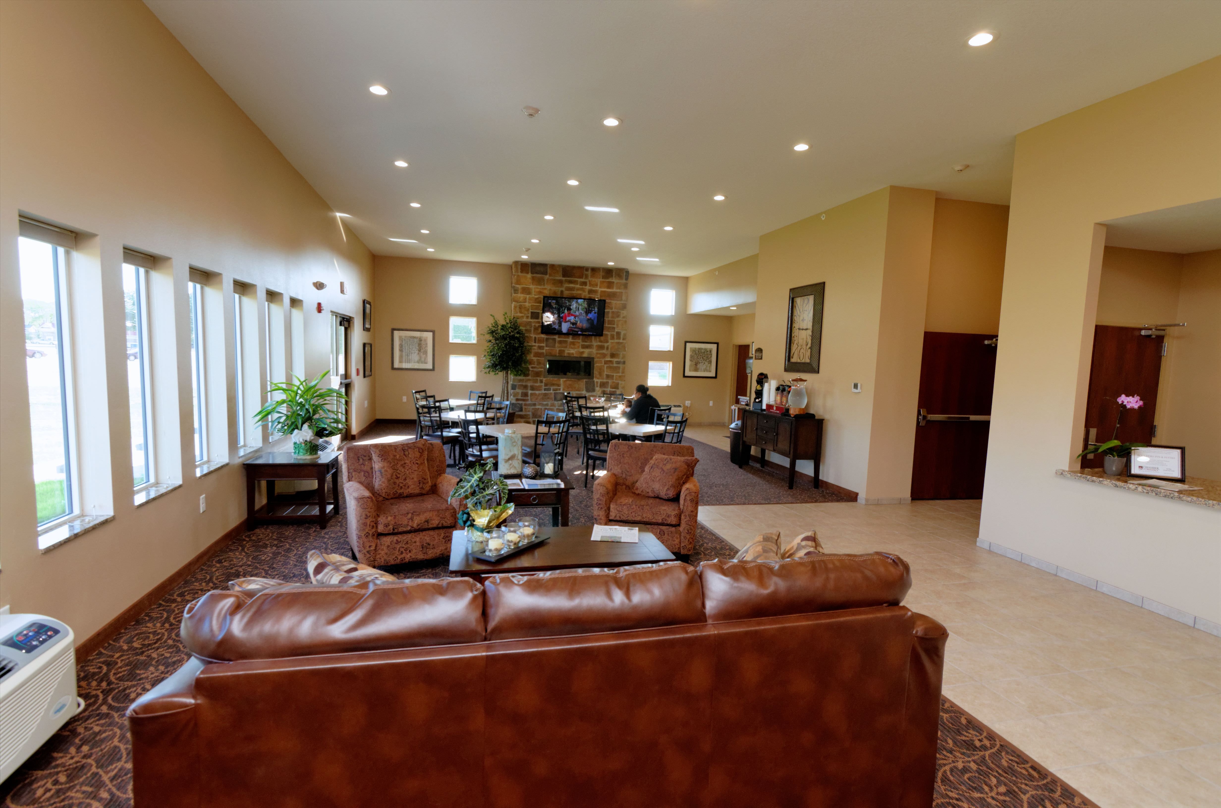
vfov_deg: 69.4
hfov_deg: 92.6
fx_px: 584
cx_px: 610
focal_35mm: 17
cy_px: 404
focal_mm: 11.5
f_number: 5.6
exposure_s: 1/60
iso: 640
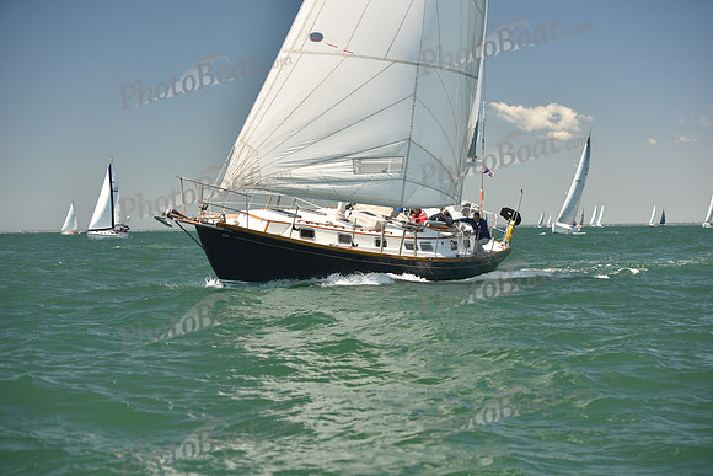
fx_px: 1387
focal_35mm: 70
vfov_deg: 19.5
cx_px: 356
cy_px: 238
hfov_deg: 28.8
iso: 250
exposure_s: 1/800
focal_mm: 70
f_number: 4.5
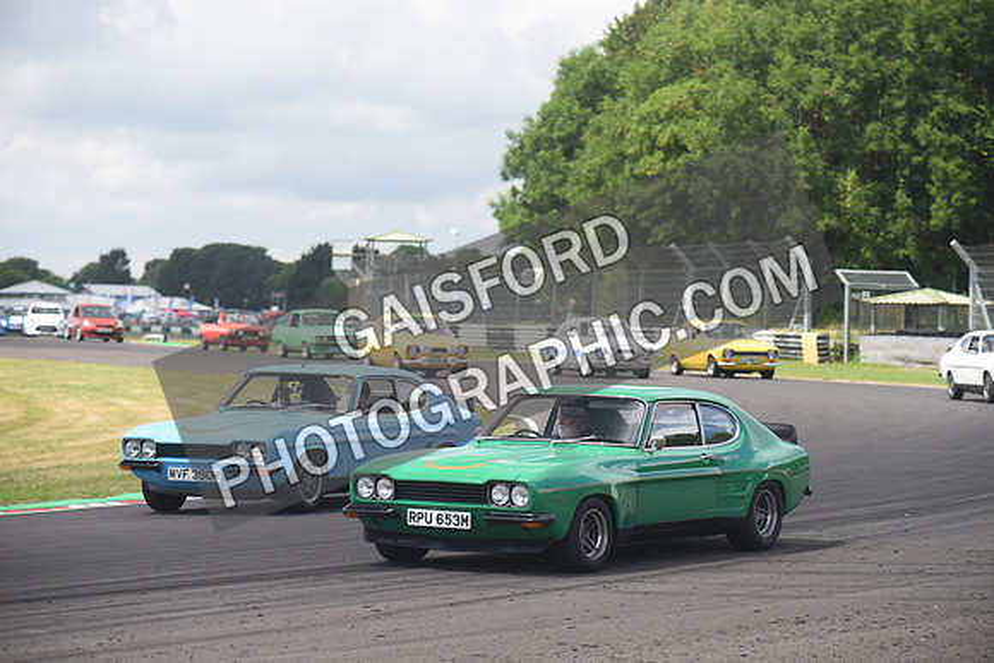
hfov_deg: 15.2
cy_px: 332
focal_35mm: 135
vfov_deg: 10.2
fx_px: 3728
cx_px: 497
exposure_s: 1/640
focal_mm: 135
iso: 500
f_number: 5.6
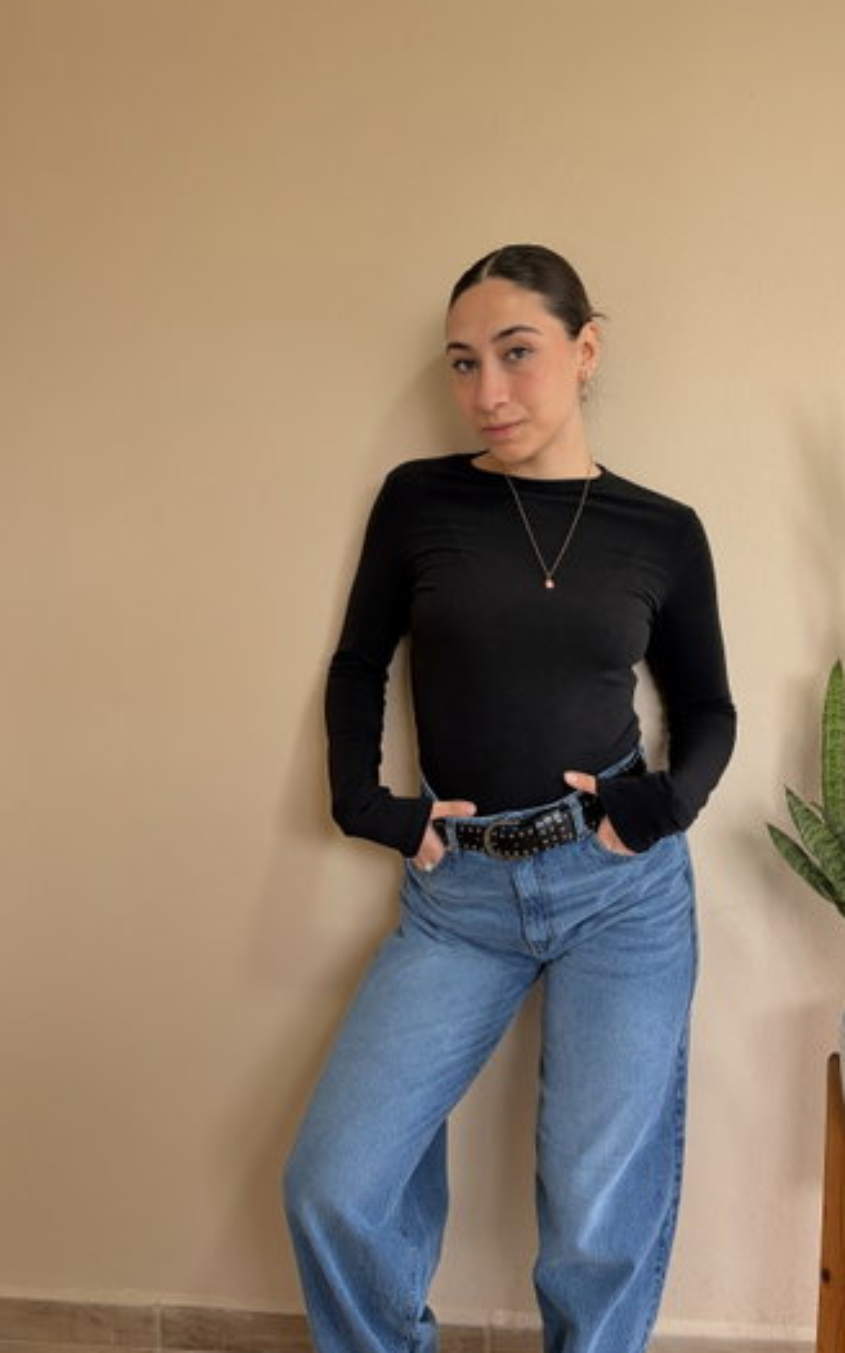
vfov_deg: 66.5
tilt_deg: -9.9
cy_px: 676
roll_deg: +1.2
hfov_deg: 44.5
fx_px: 1032
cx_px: 461
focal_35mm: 28
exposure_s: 1/83
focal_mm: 5.96
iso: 125
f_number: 1.6
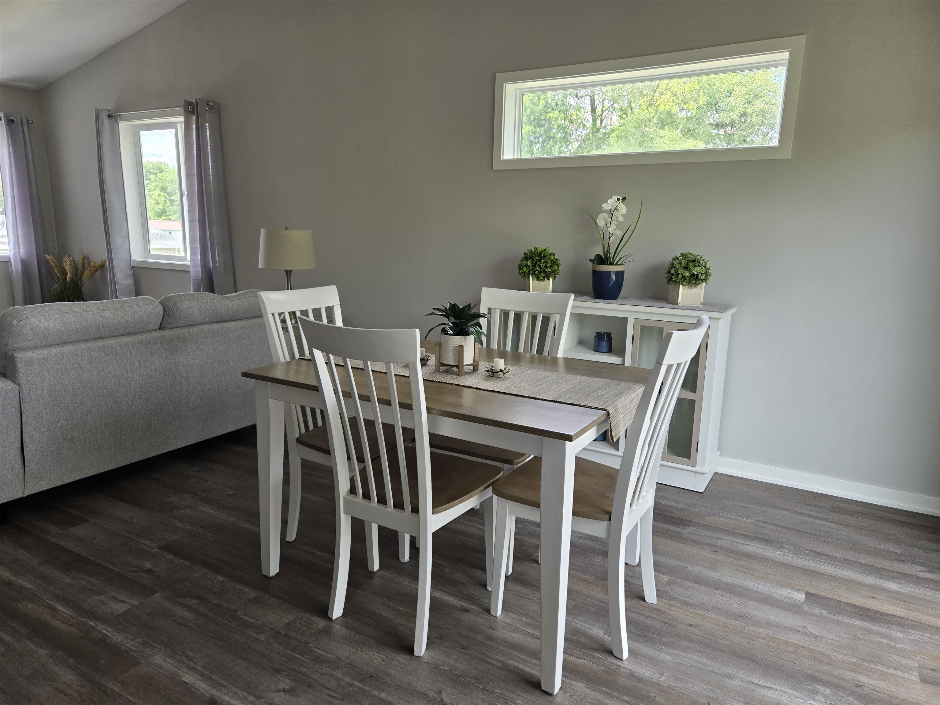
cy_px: 352
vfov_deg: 58.9
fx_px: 625
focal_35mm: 23
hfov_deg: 73.9
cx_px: 470
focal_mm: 5.4
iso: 50
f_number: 1.8
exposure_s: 1/180
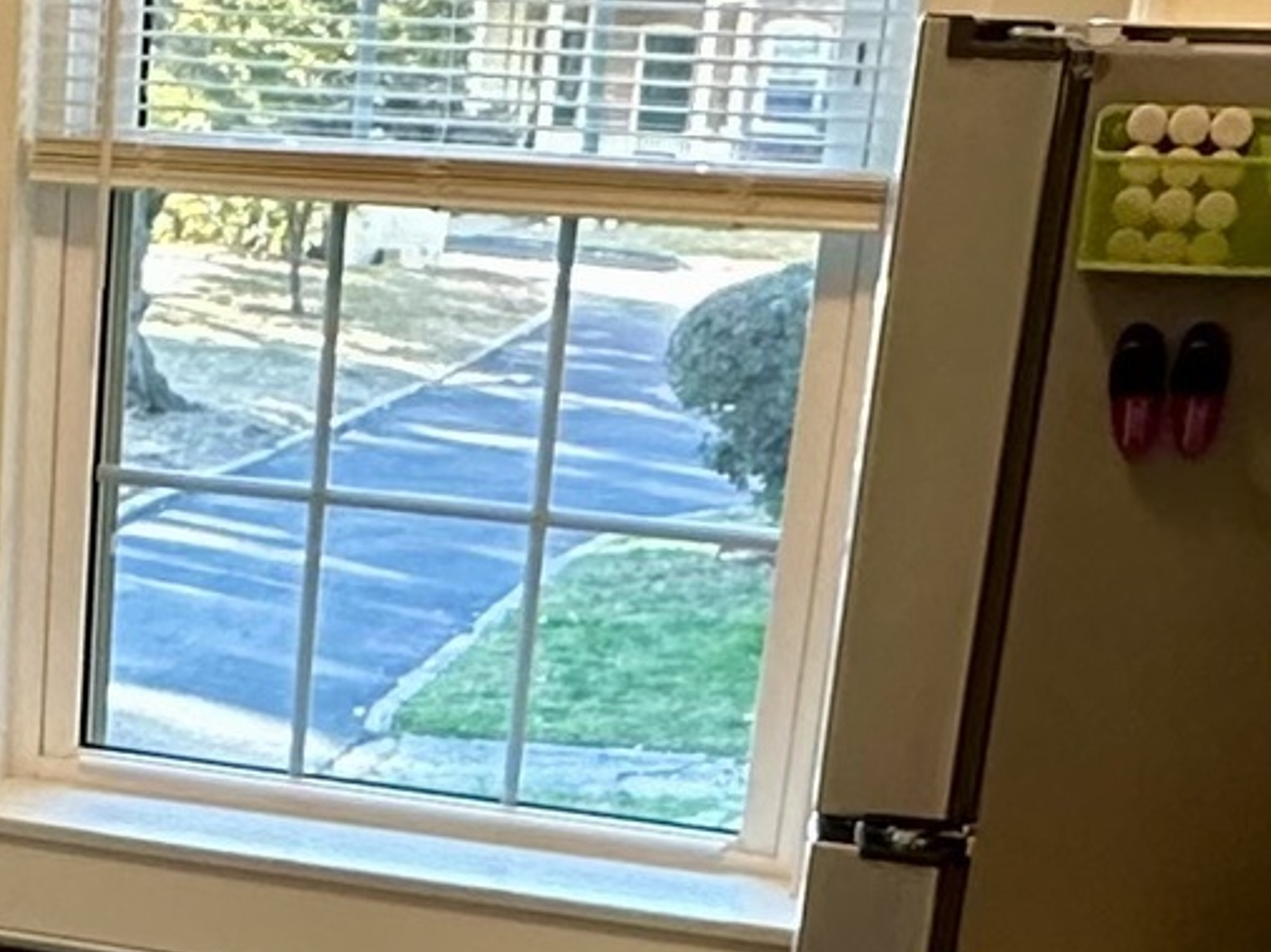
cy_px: 1188
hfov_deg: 22.0
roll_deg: -2.1
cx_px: -55
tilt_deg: -20.7
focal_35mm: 85
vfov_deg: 16.5
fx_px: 3119
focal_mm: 2.22
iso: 250
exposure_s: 1/60
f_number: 2.2
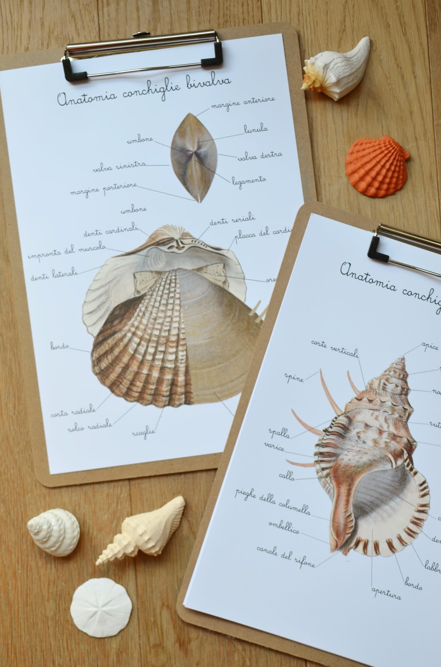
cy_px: 334
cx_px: 220
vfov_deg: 37.9
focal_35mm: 52
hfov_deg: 25.6
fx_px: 969
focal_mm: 35
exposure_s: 1/100
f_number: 2.5
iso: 100
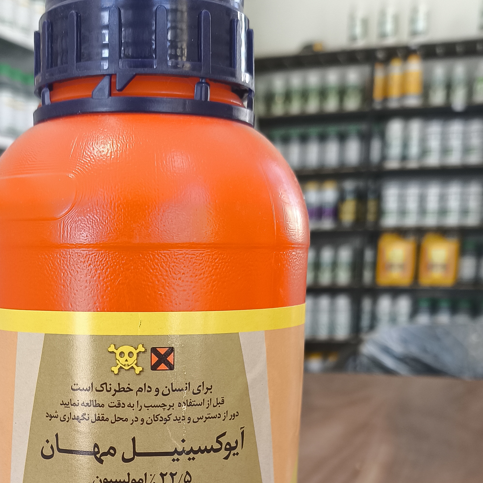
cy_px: 463
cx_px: 129
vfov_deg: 31.3
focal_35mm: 51
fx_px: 805
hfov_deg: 32.8
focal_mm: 4.71
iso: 160
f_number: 1.7
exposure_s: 1/50
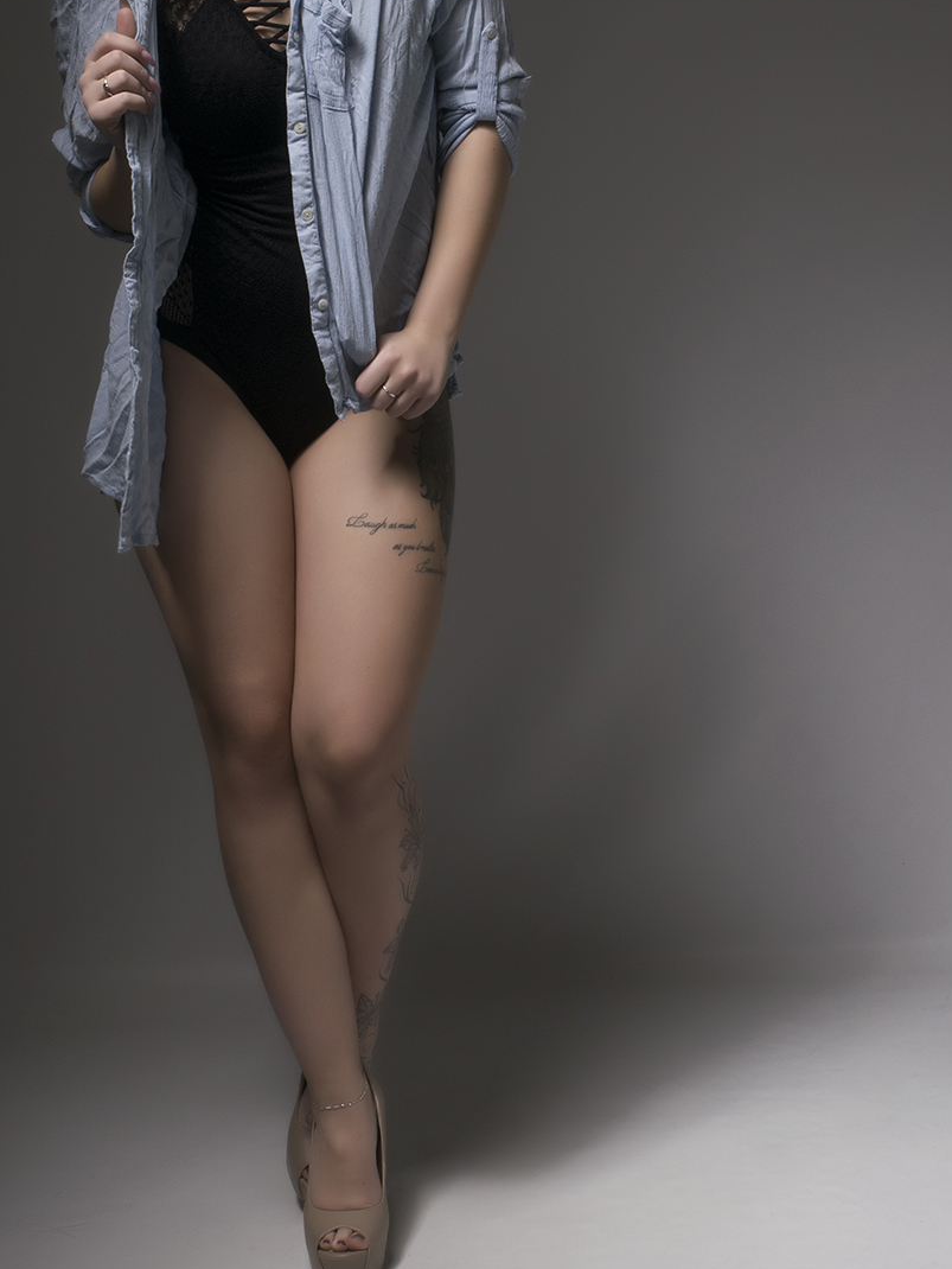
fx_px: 2529
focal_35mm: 69
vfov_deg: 28.0
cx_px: 443
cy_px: 439
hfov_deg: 21.3
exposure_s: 1/100
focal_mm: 32
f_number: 18
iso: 200
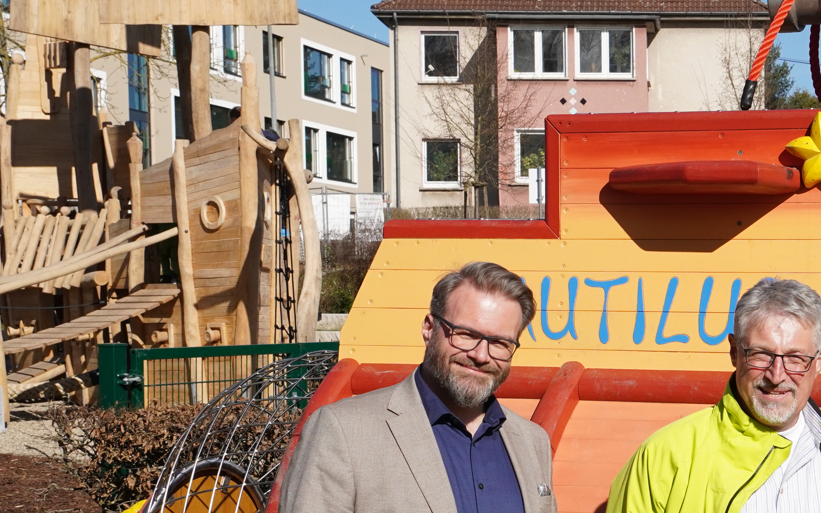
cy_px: 387
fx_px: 1903
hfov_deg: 23.5
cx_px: 777
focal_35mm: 85
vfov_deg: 15.3
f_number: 8
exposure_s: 1/2000
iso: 640
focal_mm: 27
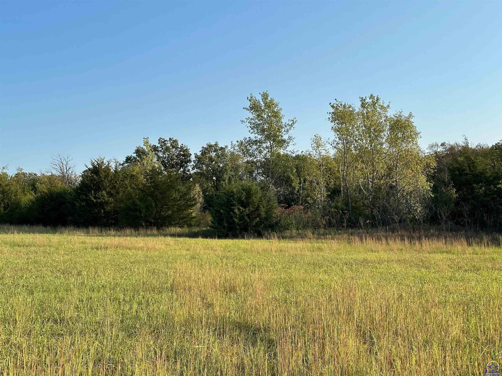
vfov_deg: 30.3
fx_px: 696
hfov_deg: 39.7
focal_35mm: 48
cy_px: 188
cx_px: 251
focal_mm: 6.86
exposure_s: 1/2732
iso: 64
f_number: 1.78
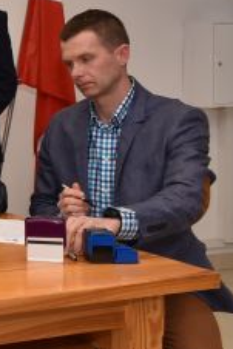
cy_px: 127
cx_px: -239
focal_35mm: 69
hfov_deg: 15.5
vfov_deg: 29.1
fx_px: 669
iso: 640
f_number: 11
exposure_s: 1/100
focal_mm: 24
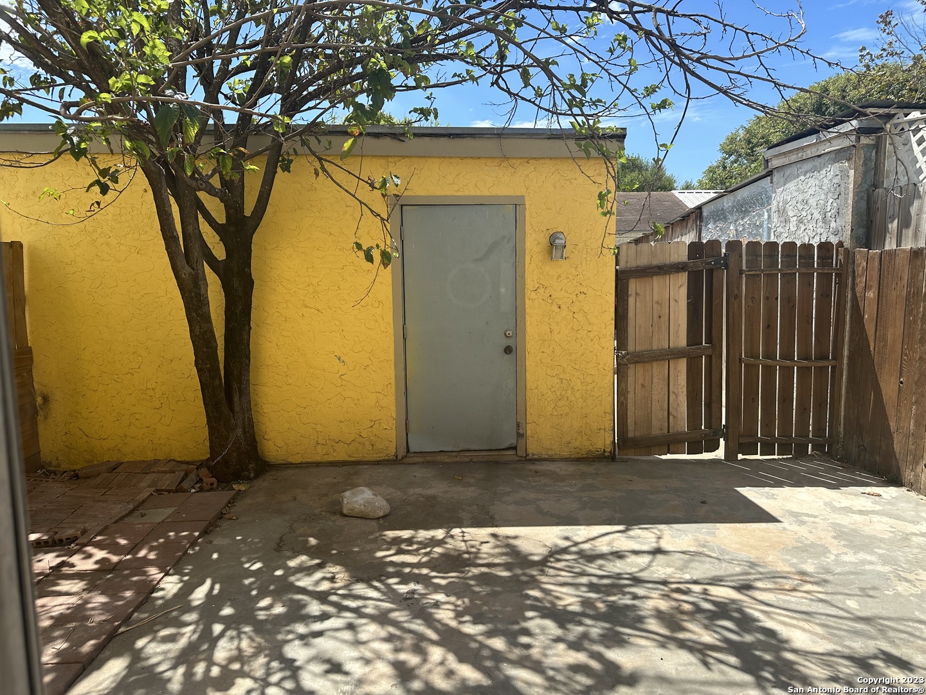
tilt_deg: -6.4
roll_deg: +0.3
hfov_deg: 71.6
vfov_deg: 56.8
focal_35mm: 24
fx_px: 642
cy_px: 348
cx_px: 463
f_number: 1.78
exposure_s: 1/2591
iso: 80
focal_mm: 6.86
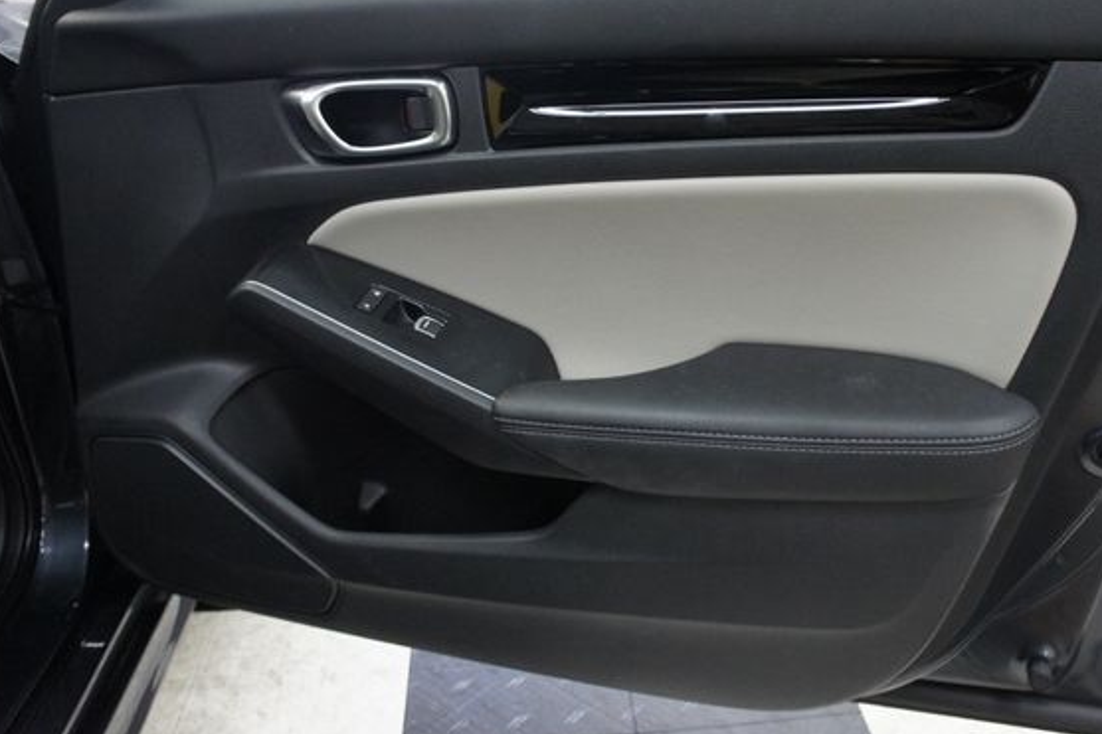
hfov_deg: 60.2
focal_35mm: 31
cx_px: 605
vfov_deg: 42.2
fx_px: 949
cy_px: 319
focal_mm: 18
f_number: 3.5
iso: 1600
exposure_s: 1/80
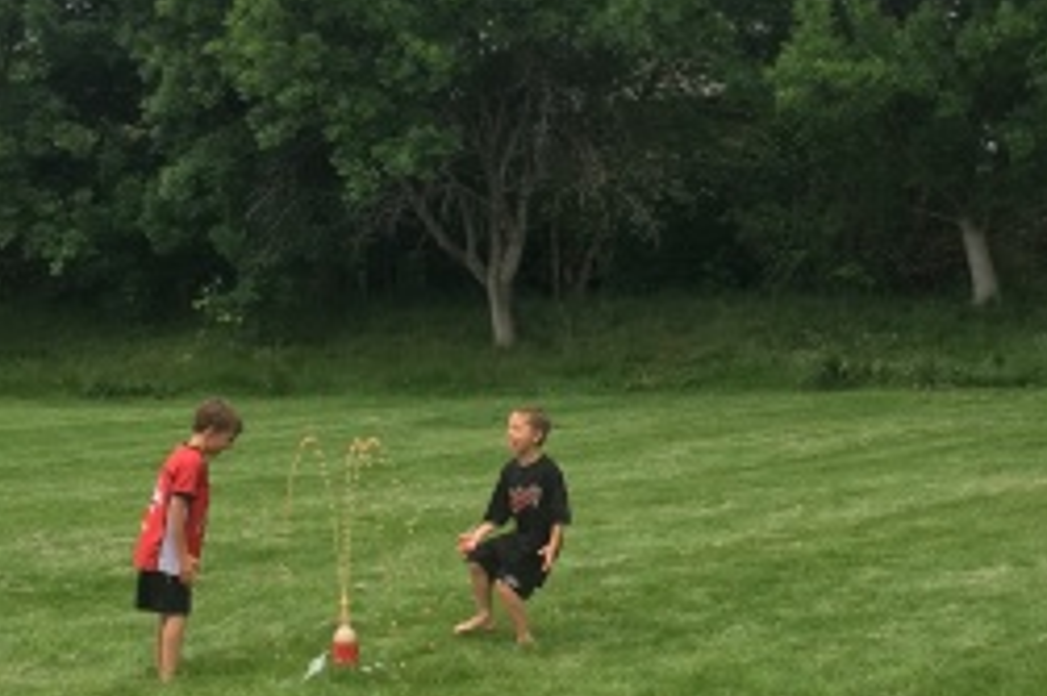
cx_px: 392
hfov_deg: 26.2
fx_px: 2238
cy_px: 383
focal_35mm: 77
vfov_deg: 17.7
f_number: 2.2
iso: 25
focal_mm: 4.15
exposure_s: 1/874
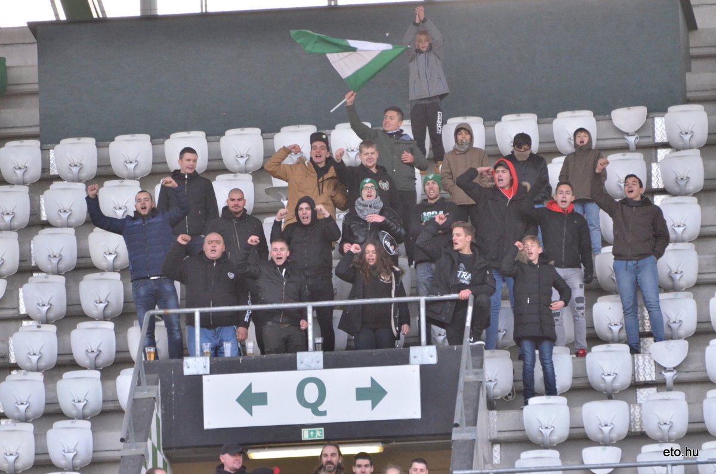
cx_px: 358
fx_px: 8039
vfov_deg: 3.4
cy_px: 237
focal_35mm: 405
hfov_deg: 5.1
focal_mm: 270
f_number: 5.6
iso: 3200
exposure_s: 1/800
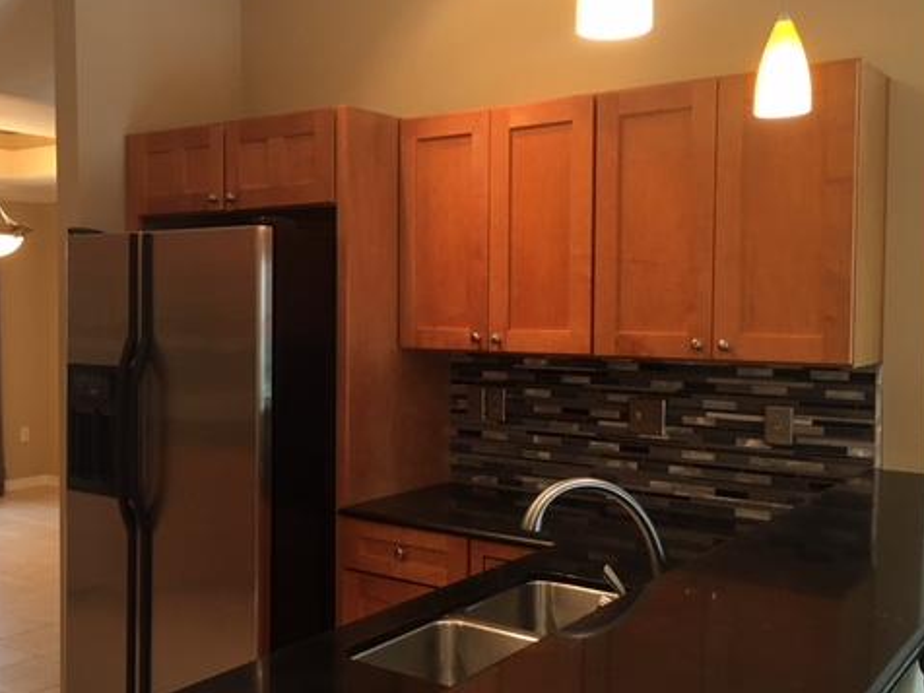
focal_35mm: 39
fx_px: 1041
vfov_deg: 36.8
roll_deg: +0.3
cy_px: 353
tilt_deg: -1.7
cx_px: 355
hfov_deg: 47.5
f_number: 2.2
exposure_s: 1/15
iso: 40
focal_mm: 4.15
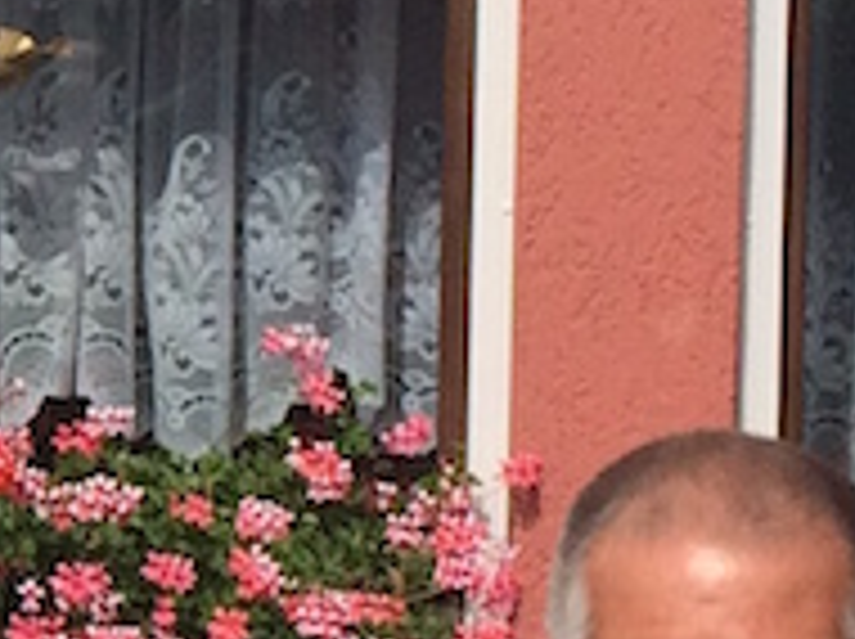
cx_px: -1076
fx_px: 5427
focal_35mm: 220
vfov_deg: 6.7
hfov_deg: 8.4
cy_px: 306
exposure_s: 1/5882
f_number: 2.2
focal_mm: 4.15
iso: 40
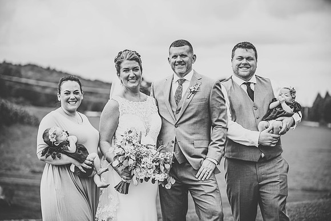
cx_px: 166
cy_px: 110
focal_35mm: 105
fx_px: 966
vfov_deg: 13.0
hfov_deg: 19.5
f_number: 2.8
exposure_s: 1/1600
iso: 200
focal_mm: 105
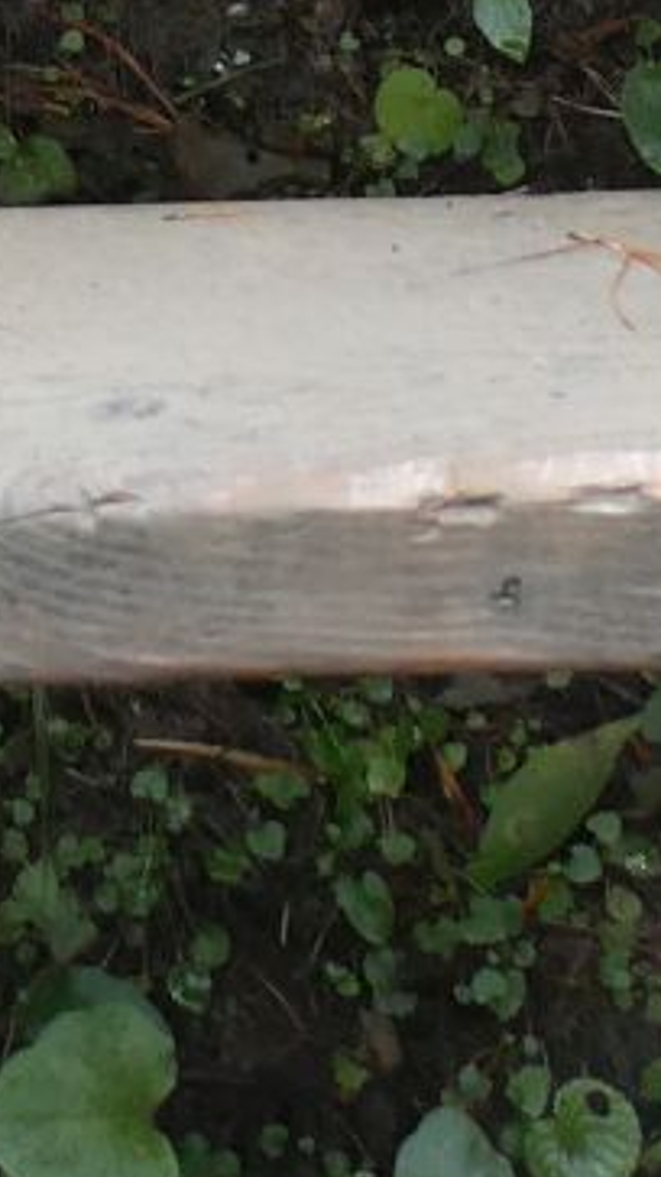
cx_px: -237
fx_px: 4490
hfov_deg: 8.3
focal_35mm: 144
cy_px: -940
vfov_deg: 13.4
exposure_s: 1/100
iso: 80
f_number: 3.3
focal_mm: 4.3
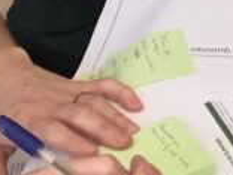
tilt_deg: -17.7
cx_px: 547
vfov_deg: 6.3
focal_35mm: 215
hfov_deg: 8.5
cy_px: -372
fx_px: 1447
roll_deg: -0.7
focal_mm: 3.99
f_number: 1.8
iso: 32
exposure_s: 1/100
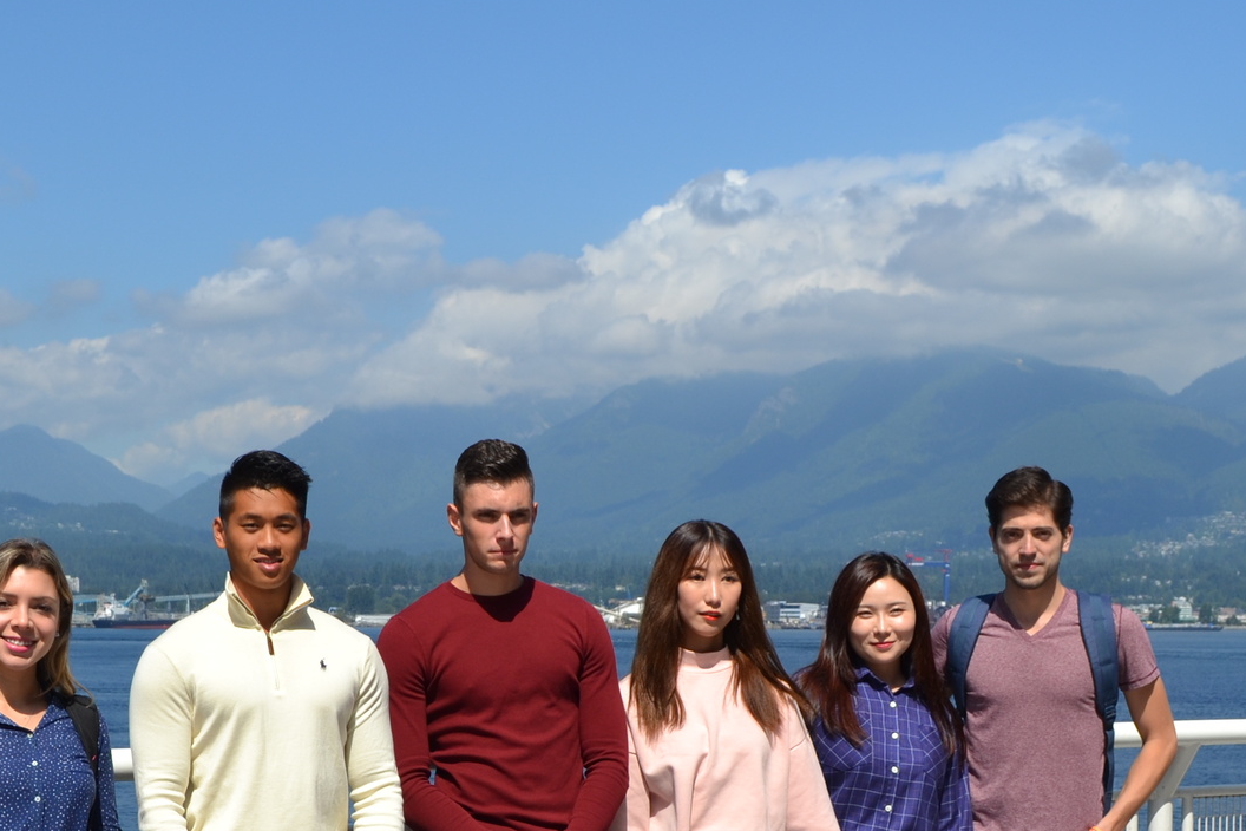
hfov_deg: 27.9
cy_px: 766
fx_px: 2492
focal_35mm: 72
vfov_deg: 18.6
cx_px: 441
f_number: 9
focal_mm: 22
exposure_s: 1/320
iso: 100
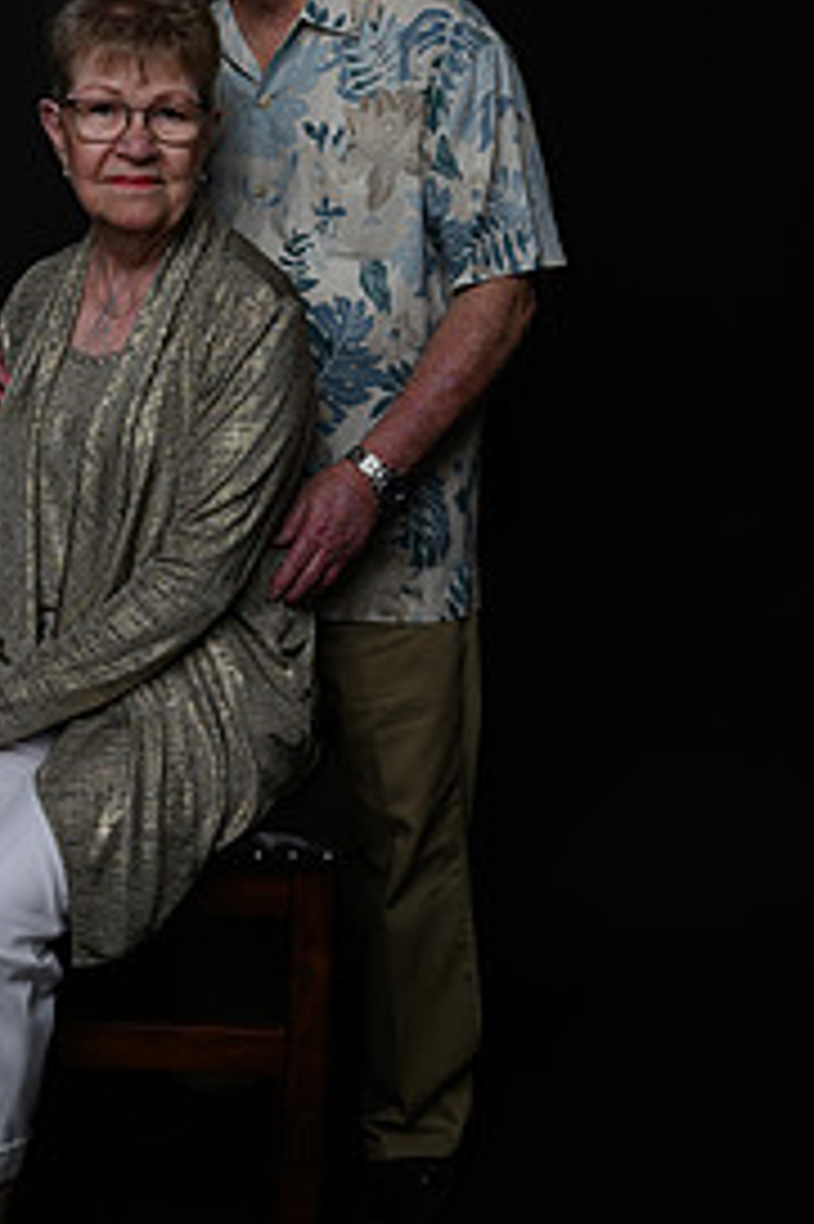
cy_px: 446
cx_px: 162
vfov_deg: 37.3
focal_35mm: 53
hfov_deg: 25.1
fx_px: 1800
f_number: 10
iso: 400
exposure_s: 1/125
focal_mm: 32
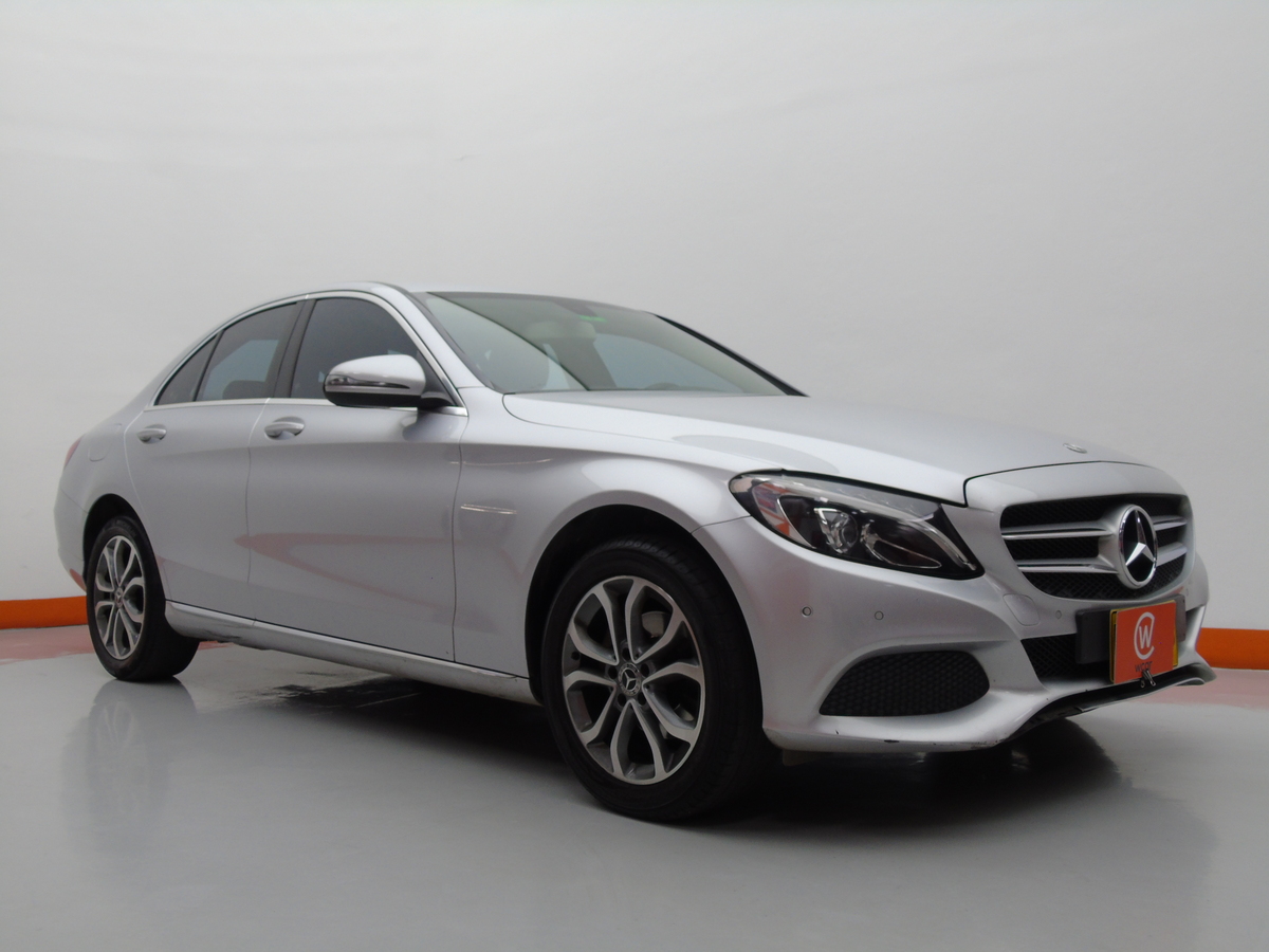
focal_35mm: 34
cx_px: 634
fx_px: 1246
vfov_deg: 41.8
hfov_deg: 54.0
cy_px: 476
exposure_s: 1/30
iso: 80
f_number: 3.8
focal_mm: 6.1
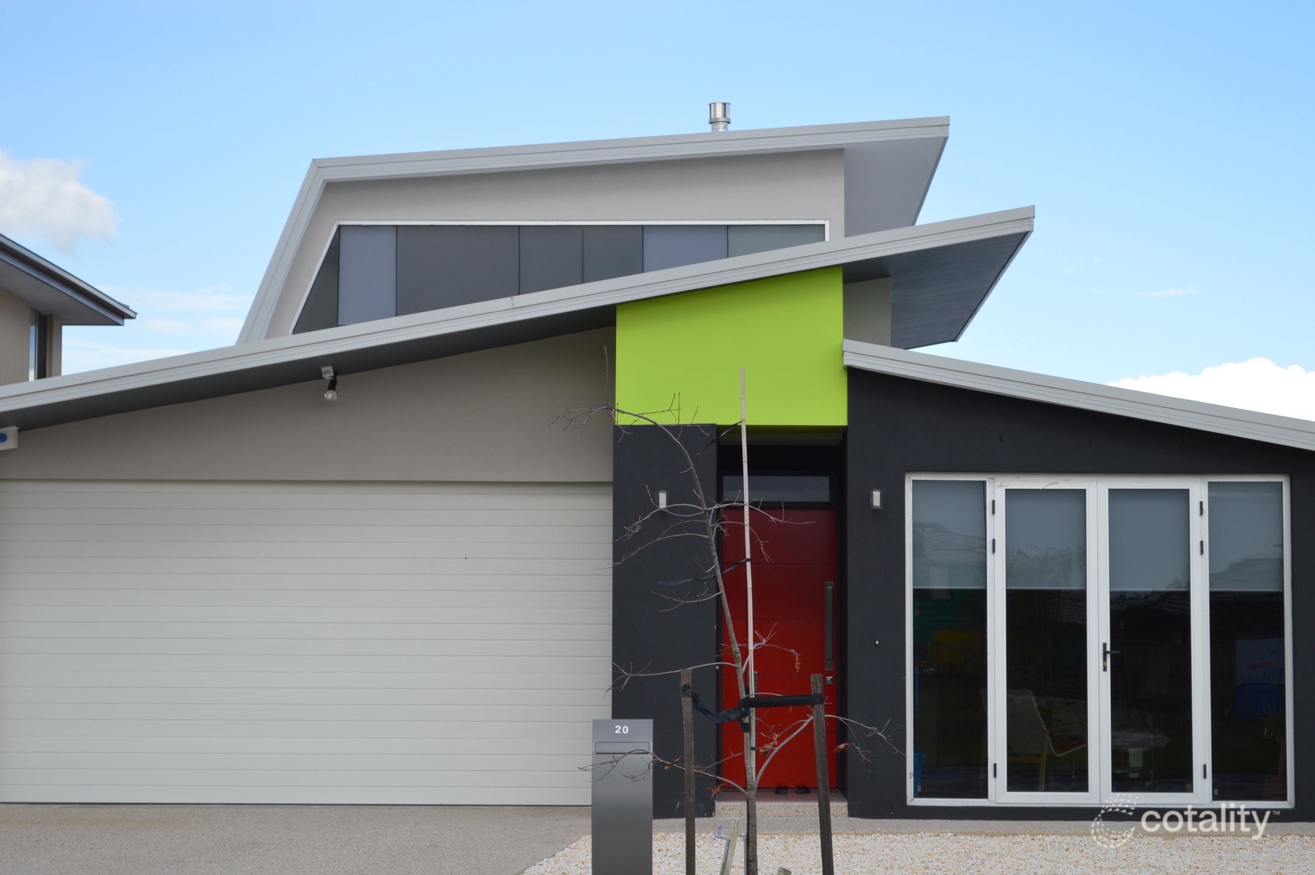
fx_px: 3011
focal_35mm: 82
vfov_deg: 16.5
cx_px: 658
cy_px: 438
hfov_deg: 24.6
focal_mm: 55
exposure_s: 1/200
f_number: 7.1
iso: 100
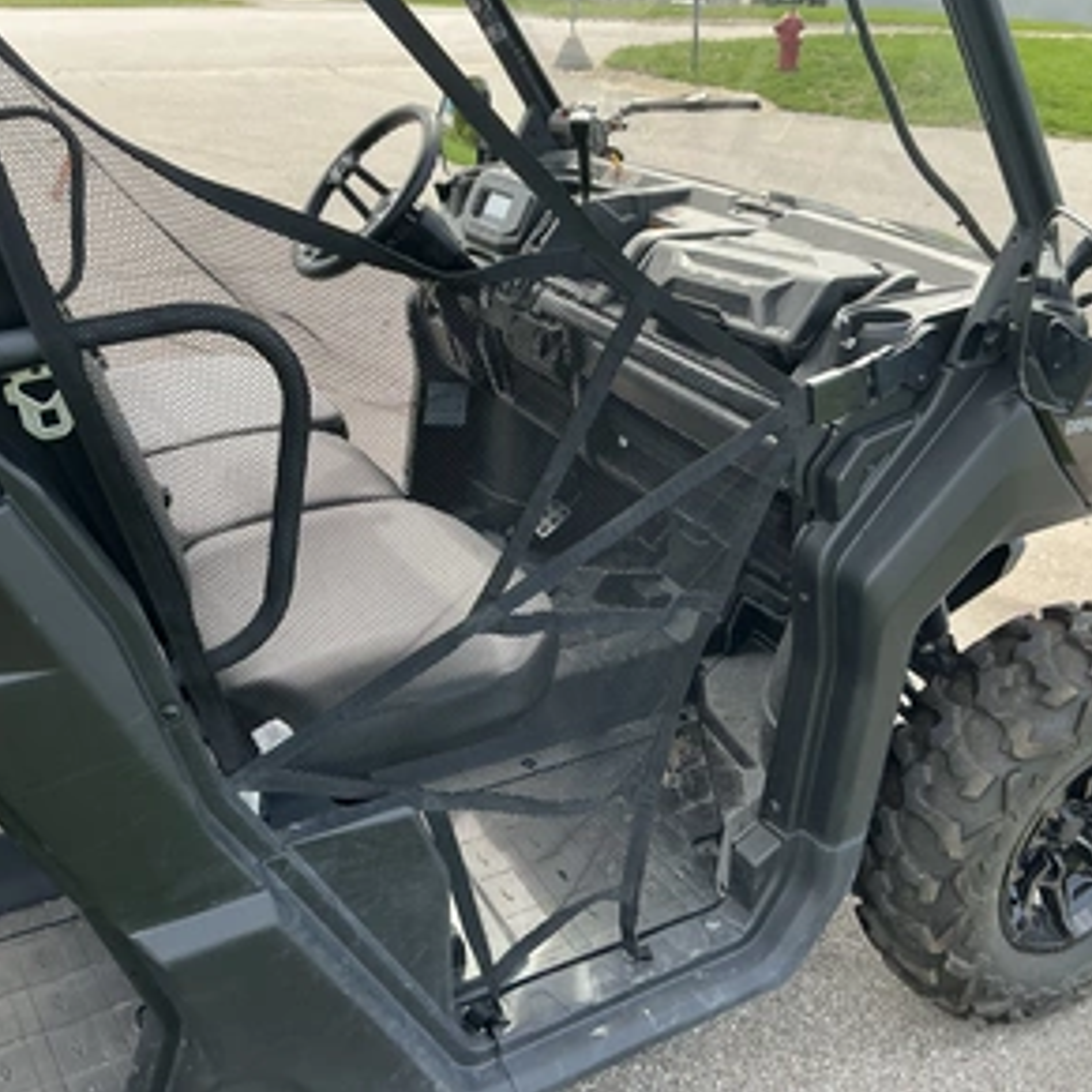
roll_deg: -2.8
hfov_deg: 48.4
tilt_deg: -24.5
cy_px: 533
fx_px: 1213
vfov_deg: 48.4
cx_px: 567
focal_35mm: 34
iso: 25
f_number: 1.8
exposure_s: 1/291
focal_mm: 3
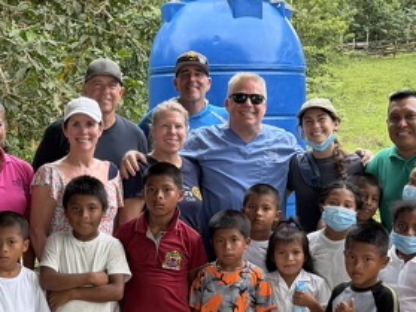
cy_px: 222
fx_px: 1057
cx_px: 222
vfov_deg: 16.7
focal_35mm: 88
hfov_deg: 22.3
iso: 100
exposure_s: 1/788
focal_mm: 6.76
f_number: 1.78
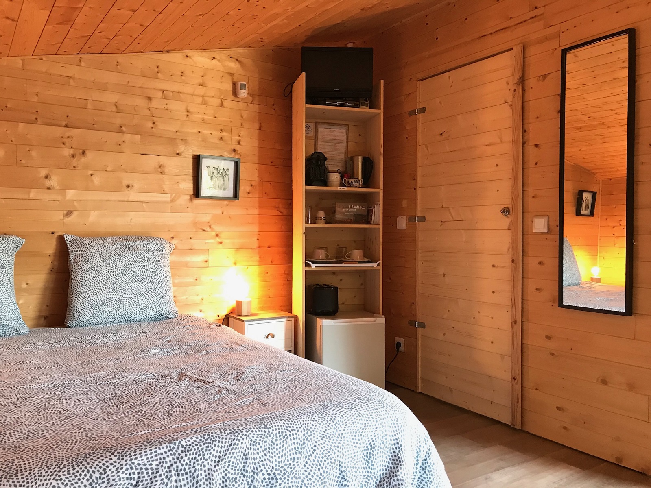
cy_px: 244
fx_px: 527
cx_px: 326
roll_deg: +0.6
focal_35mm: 28
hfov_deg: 63.4
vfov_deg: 49.7
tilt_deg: -3.1
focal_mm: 3.99
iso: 50
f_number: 1.8
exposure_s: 1/17
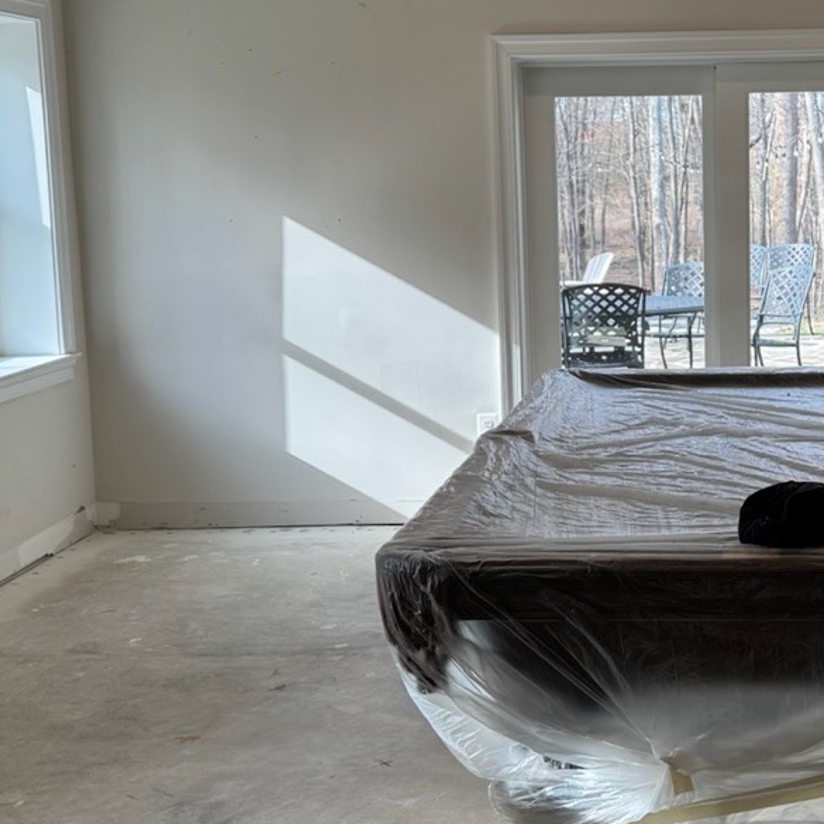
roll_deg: +1.6
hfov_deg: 28.7
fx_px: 1562
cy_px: 352
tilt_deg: -7.6
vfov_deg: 29.5
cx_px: 692
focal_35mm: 58
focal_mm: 6.76
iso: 64
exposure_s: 1/121
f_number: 1.78
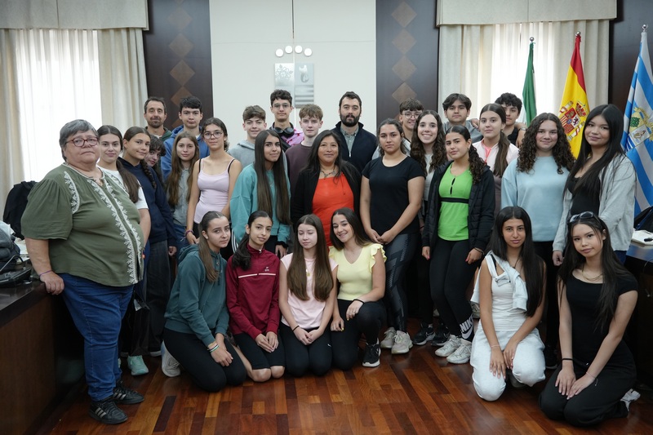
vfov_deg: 38.9
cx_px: 326
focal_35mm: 34
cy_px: 218
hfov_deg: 55.8
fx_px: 617
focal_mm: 34
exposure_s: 1/160
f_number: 4
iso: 2000
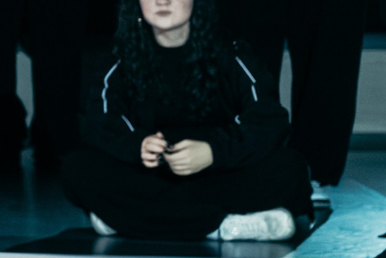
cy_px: -123
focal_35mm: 225
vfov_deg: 6.0
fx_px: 2412
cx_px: -745
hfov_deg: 8.0
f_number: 2.8
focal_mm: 38
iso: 3200
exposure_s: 1/800
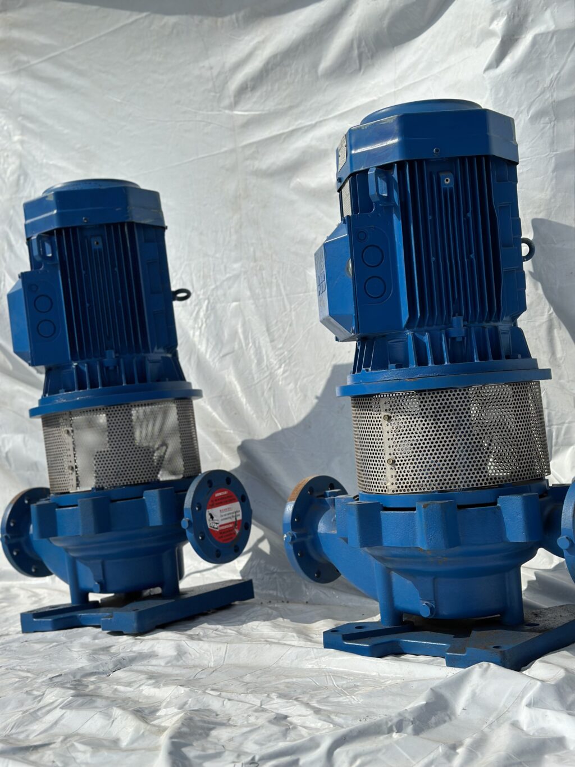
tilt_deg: +1.4
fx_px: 1063
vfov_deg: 39.7
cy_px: 384
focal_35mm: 48
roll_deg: +3.3
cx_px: 288
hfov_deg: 30.3
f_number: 1.78
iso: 100
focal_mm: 6.86
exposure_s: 1/12048
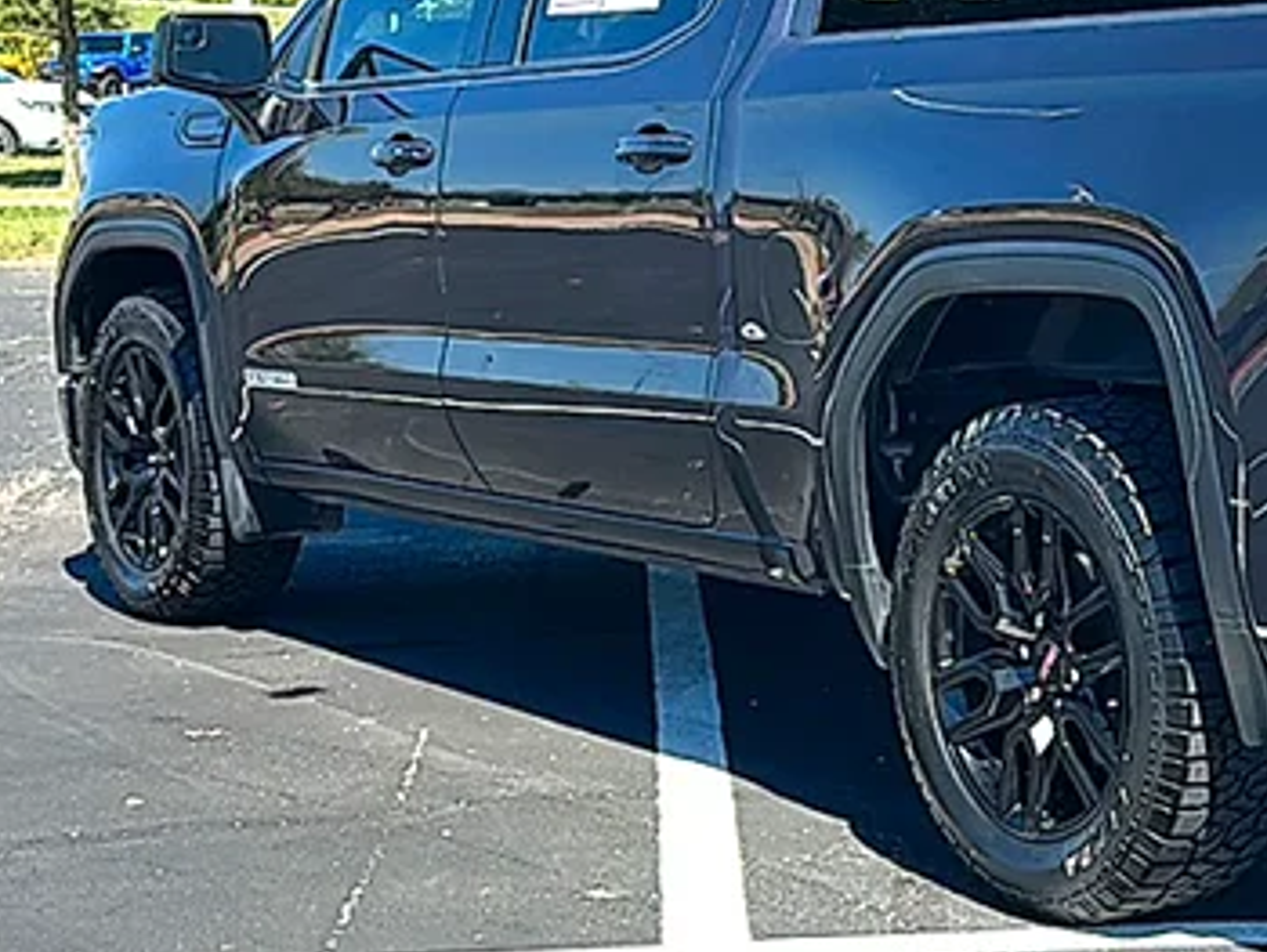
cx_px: 1202
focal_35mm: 74
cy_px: 317
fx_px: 2710
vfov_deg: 19.9
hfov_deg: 25.3
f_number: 1.78
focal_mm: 6.86
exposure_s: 1/2421
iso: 80
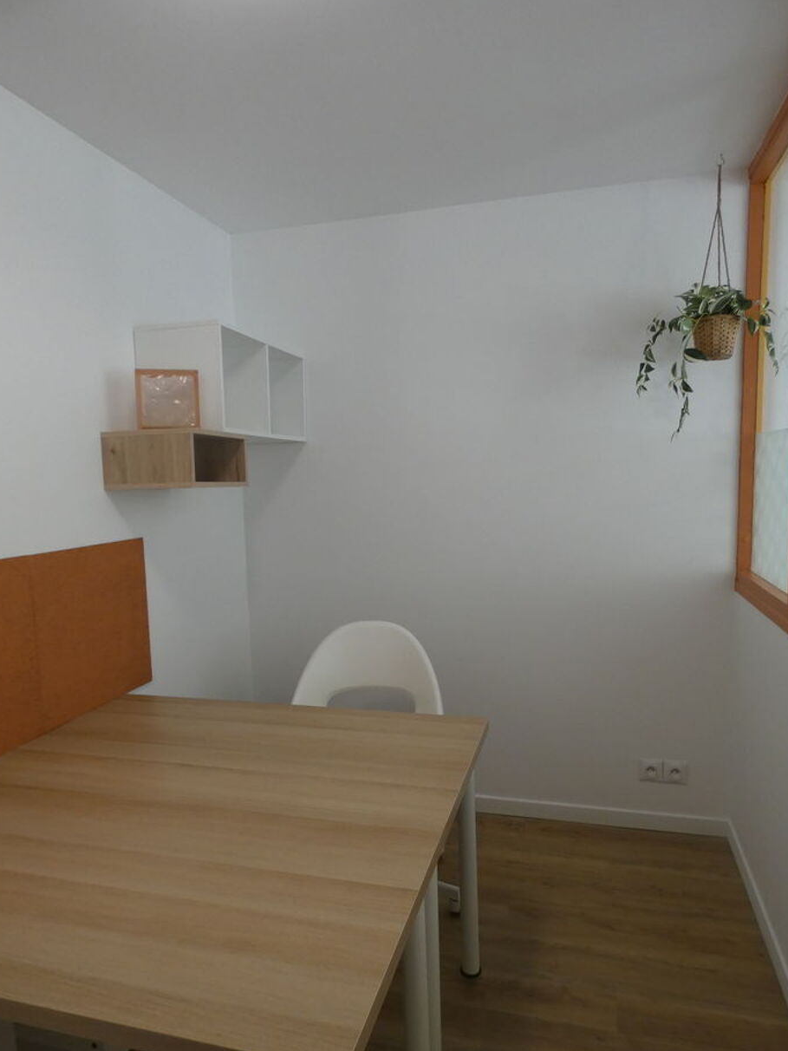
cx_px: 380
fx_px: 668
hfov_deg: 61.1
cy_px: 541
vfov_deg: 76.4
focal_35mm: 22
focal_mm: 3.6
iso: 200
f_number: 2.8
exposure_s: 1/60
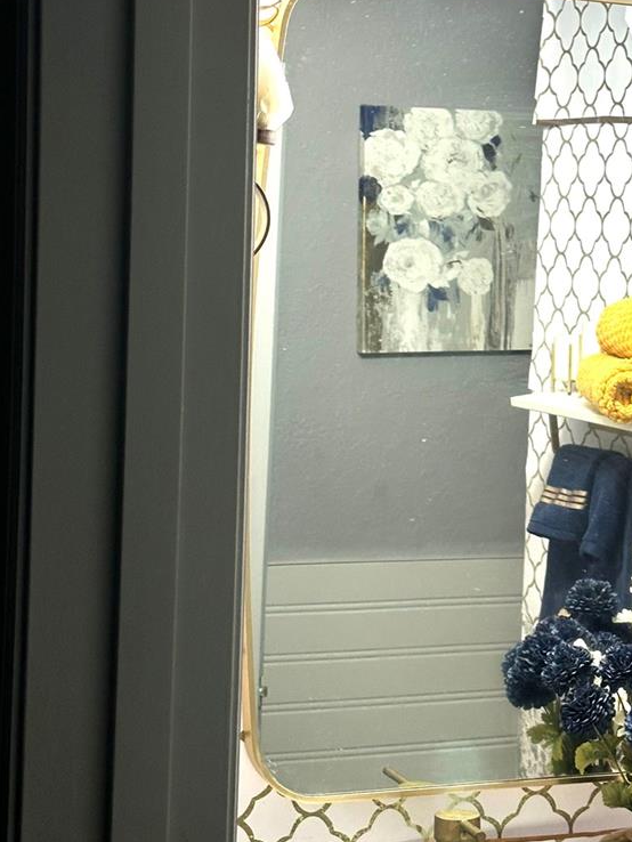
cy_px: 305
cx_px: 492
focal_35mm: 78
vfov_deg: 24.9
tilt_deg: +1.2
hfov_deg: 18.8
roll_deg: -2.5
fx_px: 1898
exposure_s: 1/120
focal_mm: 6.86
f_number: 1.78
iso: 80
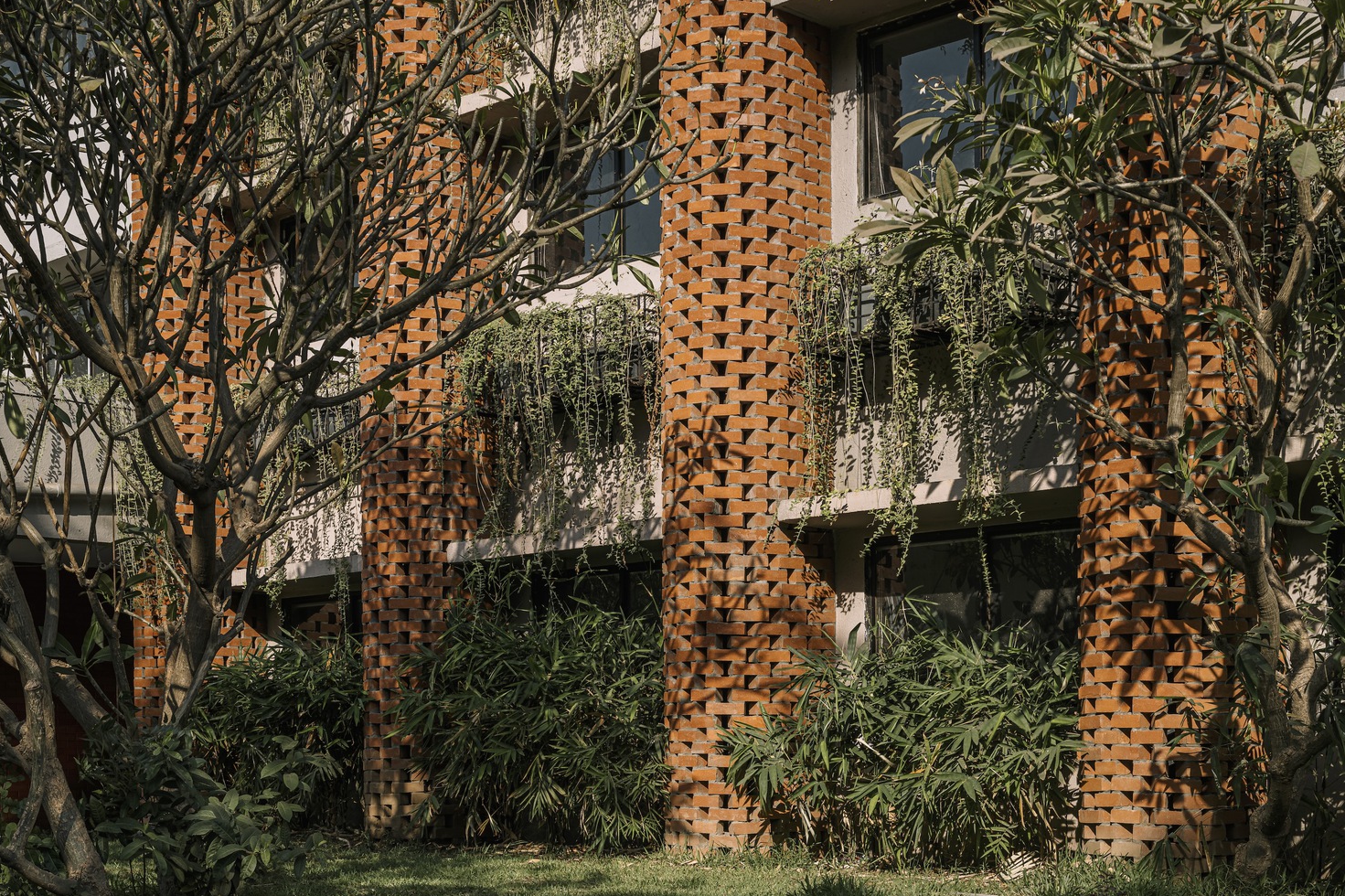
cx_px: 670
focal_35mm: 51
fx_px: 1905
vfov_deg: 26.5
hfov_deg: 38.9
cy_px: 450
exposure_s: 1/40
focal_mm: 50
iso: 100
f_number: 10
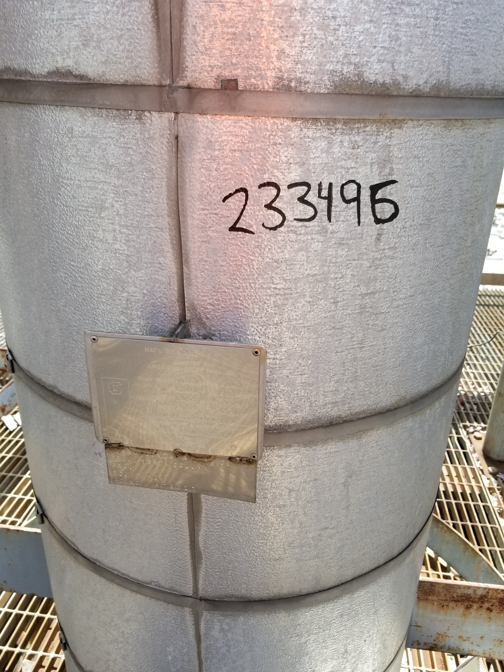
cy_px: 336
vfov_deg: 67.3
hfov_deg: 53.1
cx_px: 252
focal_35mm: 26
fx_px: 505
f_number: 1.7
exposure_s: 1/714
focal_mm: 4.3
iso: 50
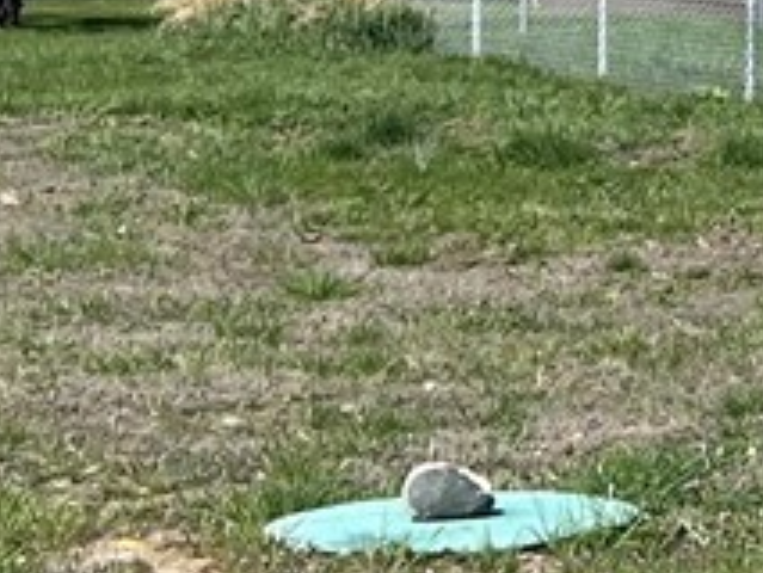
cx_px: 1648
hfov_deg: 9.3
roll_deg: -0.3
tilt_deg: +0.3
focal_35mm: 195
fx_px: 4301
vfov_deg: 7.5
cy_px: -197
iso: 50
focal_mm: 5.7
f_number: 1.5
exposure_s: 1/4630
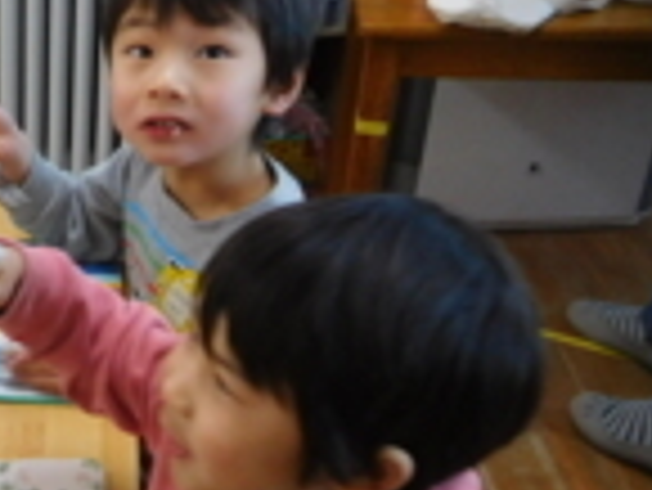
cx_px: -220
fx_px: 1301
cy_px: 378
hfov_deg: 24.2
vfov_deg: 21.1
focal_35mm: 69
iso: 250
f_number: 3.4
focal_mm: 4.5
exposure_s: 1/30
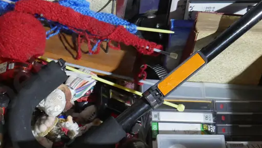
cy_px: 21
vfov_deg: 13.8
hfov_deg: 24.4
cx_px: 107
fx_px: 605
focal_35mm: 87
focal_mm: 20
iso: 2000
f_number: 4.5
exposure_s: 1/60
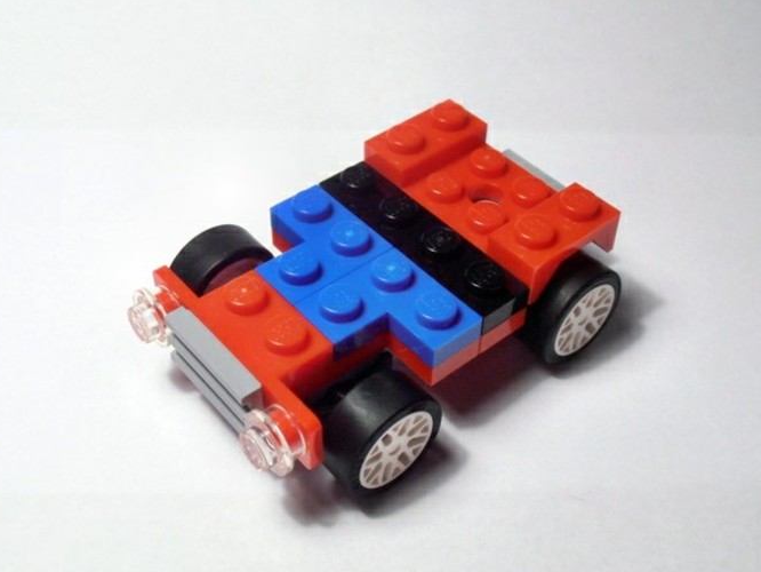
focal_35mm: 50
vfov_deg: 29.1
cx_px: 370
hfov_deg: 38.2
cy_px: 290
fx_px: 1100
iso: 80
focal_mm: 6.61
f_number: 3.9
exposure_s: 1/50
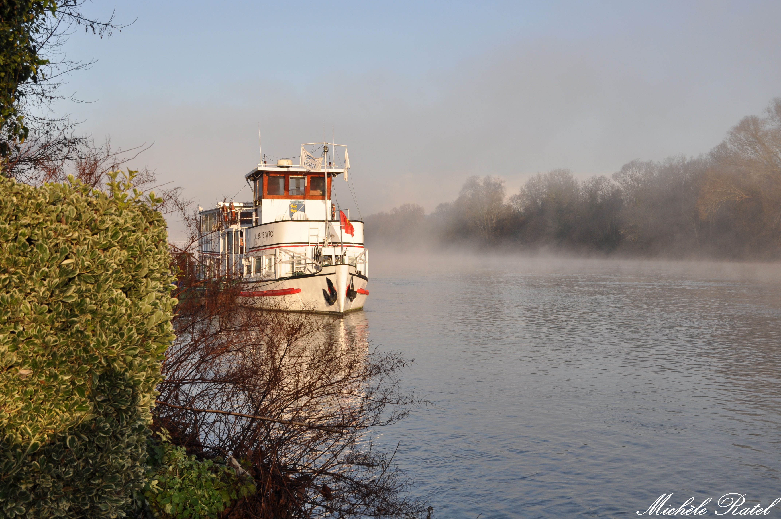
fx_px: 1105
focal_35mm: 51
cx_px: 390
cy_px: 260
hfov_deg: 38.9
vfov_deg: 26.4
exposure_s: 1/320
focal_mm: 34
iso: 200
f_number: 9
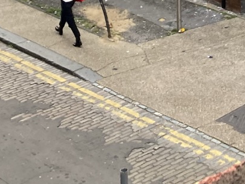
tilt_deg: -7.3
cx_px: 250
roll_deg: +1.6
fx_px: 990
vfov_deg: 9.7
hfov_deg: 13.9
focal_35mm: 140
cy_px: -202
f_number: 1.8
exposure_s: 1/362
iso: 25
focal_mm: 3.99
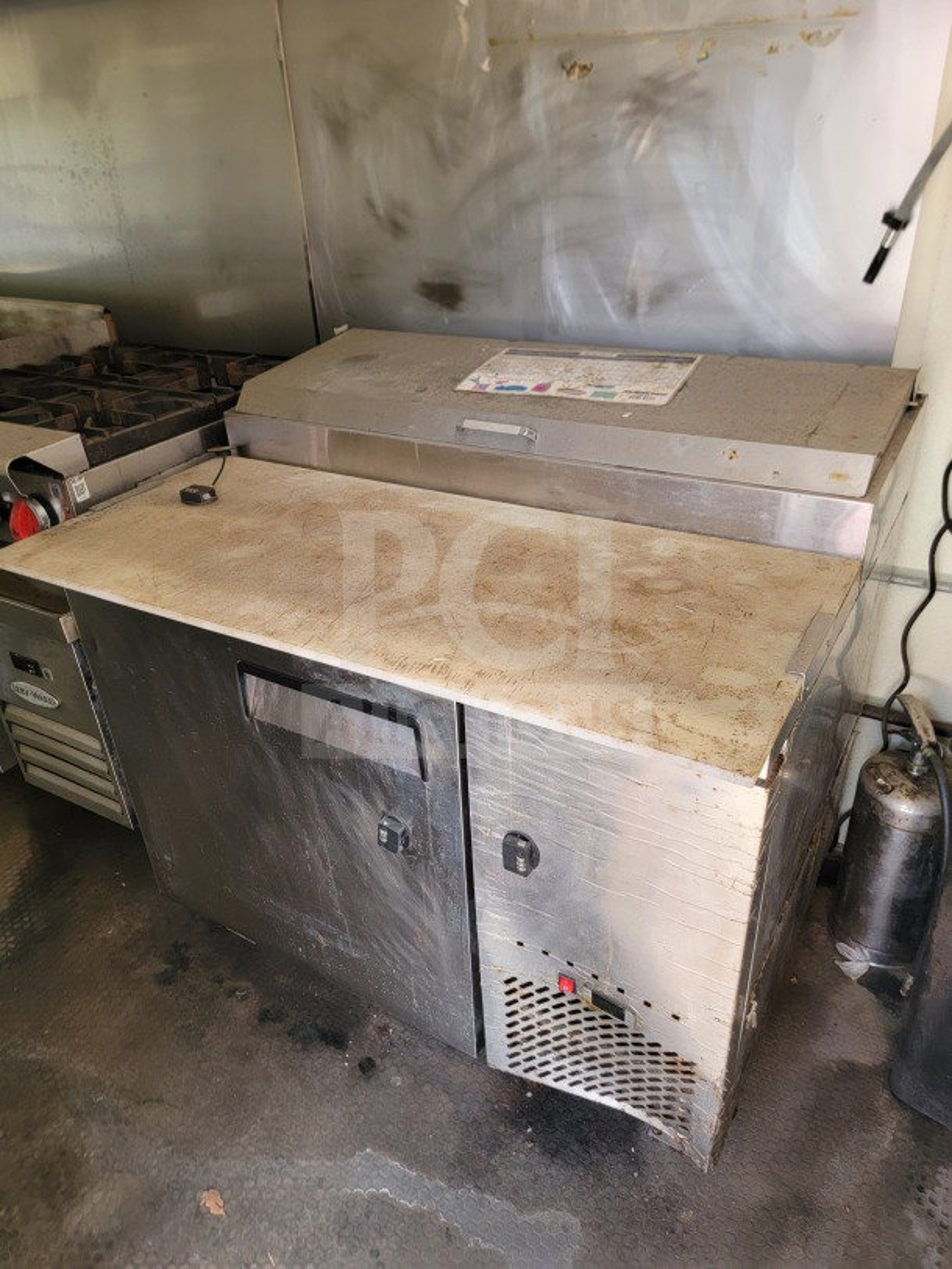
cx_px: 476
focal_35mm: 24
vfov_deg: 71.6
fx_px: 880
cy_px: 634
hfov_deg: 56.8
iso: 125
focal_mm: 6.7
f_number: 1.8
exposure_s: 1/120
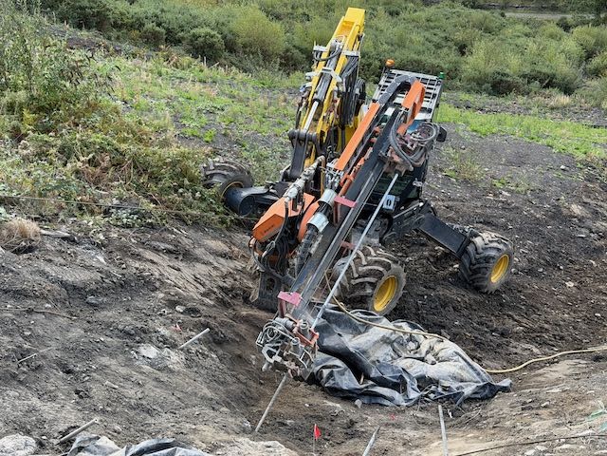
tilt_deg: -37.8
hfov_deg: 39.7
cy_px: 228
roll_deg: +4.1
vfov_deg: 30.3
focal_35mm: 48
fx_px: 842
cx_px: 304
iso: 64
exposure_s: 1/469
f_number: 1.78
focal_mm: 6.76
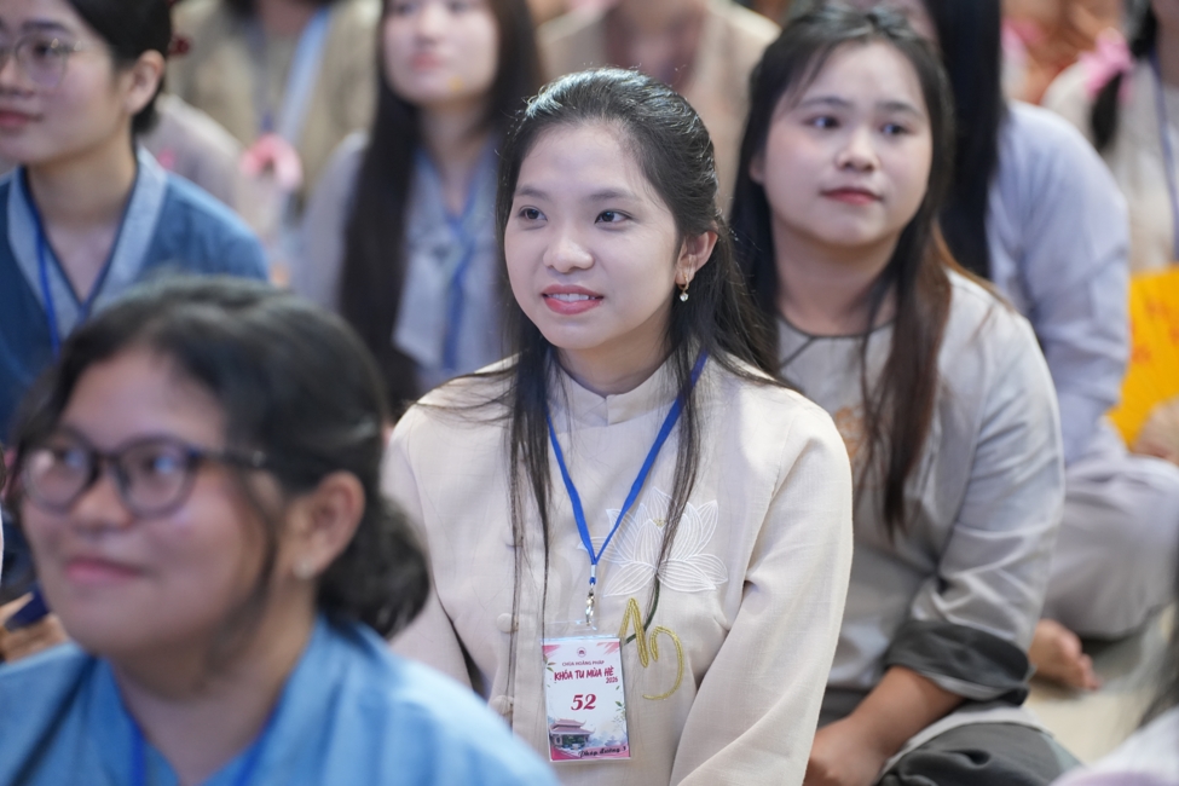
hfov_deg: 19.5
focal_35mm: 105
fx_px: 3438
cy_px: 393
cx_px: 590
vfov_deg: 13.0
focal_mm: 105
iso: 3200
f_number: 2.8
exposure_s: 1/125
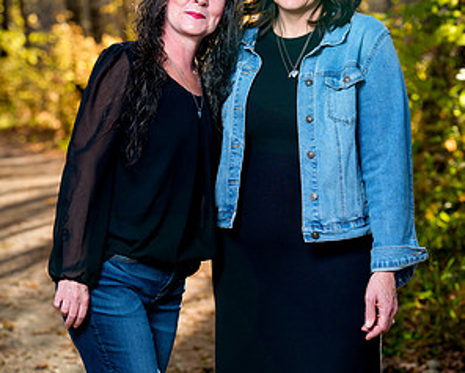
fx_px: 1432
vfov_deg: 14.8
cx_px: 232
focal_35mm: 104
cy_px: 186
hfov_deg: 18.4
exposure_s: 1/160
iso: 400
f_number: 3.5
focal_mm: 73
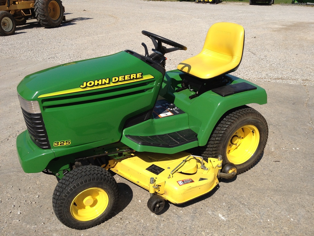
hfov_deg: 52.6
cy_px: 118
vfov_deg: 40.7
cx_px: 157
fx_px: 318
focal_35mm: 35
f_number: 2.4
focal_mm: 4.28
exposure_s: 1/2045
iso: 64
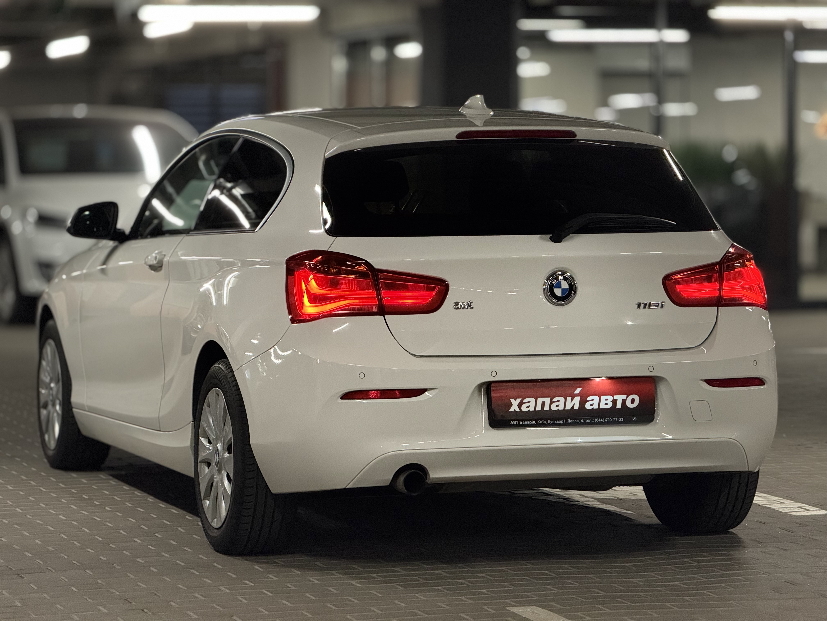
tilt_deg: -2.3
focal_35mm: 120
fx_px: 2867
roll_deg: +0.5
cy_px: 310
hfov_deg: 16.4
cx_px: 414
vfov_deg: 12.3
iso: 320
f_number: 2.8
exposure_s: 1/100
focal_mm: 15.66
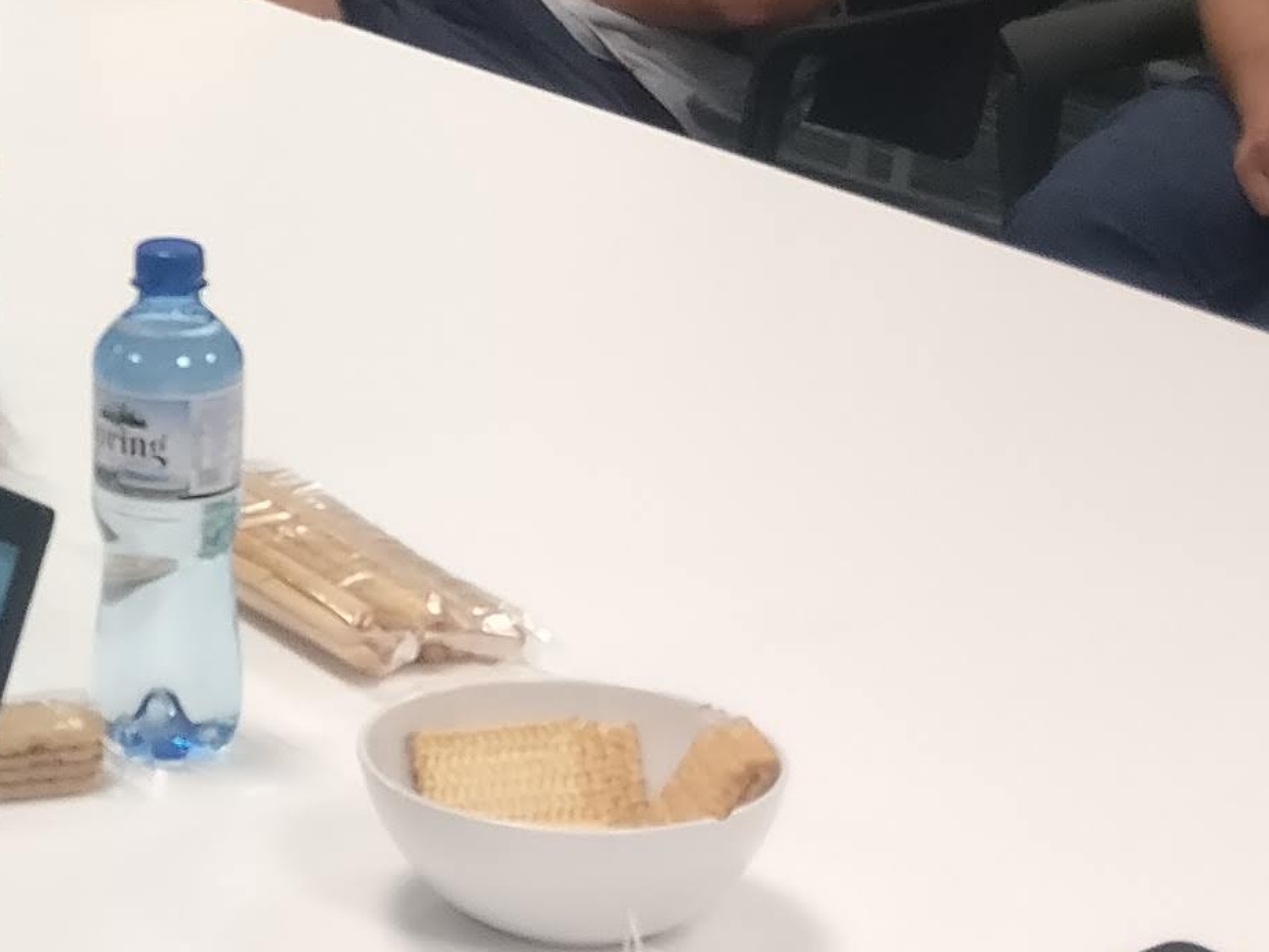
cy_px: 142
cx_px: -581
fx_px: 5170
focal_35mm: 141
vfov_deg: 10.5
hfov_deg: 13.3
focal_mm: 4.26
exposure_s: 1/25
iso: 250
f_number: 2
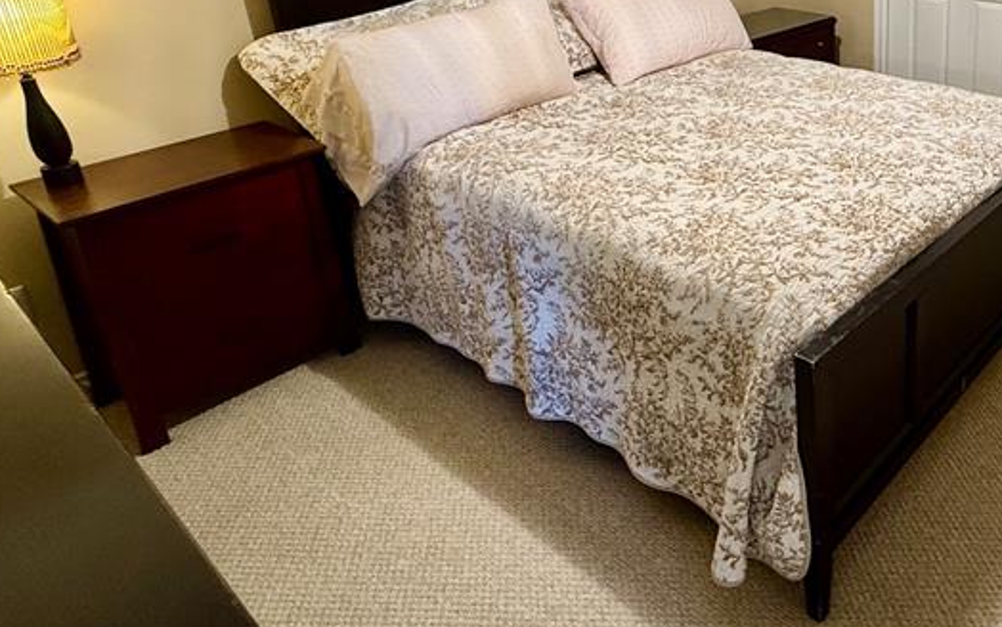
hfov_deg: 57.6
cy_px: 101
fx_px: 792
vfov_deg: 40.9
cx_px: 859
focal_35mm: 29
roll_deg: +0.1
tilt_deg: -18.2
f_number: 2.2
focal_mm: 2.22
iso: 200
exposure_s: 1/60
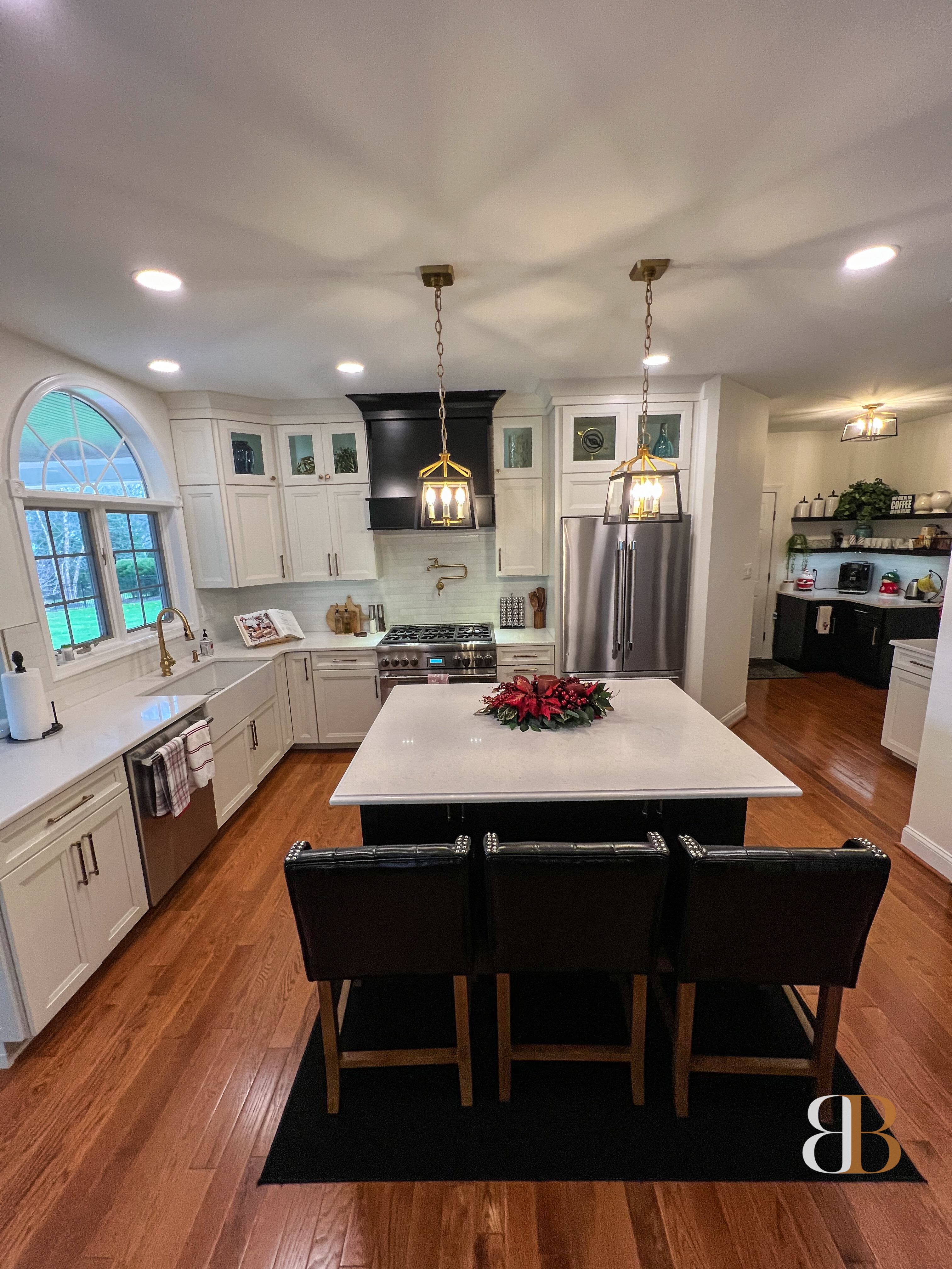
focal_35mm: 13
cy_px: 634
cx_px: 476
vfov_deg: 106.2
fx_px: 477
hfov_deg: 89.9
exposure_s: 1/60
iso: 200
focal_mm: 1.57
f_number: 1.8
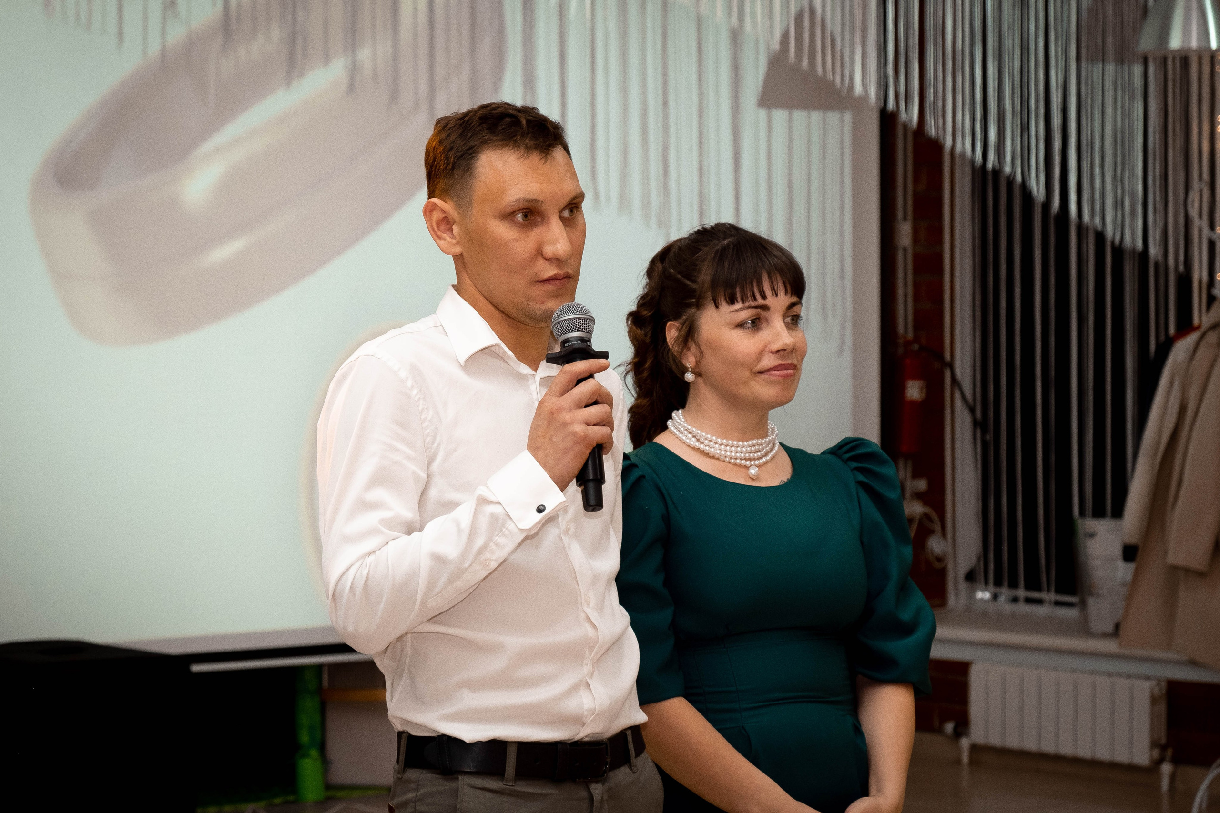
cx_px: 531
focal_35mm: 101
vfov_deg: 13.6
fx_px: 3416
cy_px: 354
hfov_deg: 20.2
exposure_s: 1/125
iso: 800
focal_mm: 55
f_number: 4
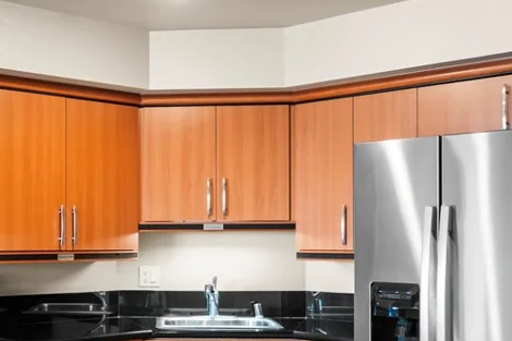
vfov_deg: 22.1
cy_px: 243
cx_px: 80
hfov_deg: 31.7
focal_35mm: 61
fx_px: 867
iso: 400
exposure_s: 1/2.5
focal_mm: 19
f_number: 8
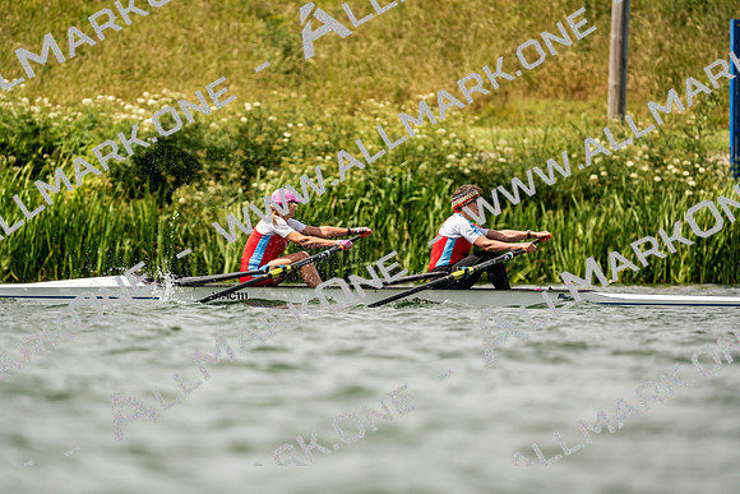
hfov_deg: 3.4
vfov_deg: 2.3
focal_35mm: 600
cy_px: 247
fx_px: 12336
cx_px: 370
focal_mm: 600
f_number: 6.3
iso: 250
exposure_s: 1/2000
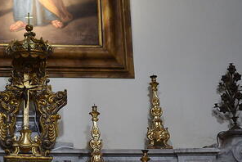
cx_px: 26
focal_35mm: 71
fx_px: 478
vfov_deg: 19.2
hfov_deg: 27.4
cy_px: 91
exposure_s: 1/30
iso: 500
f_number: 1.4
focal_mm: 35
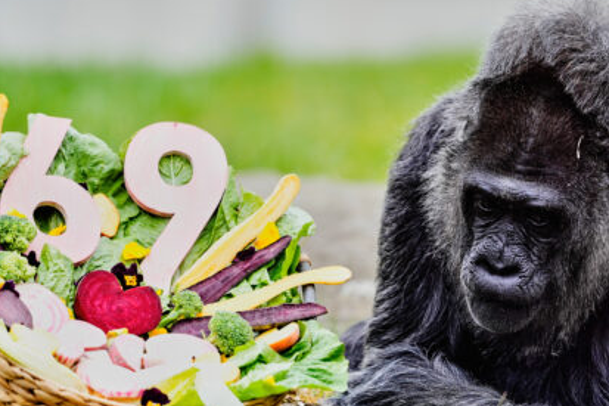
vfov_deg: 2.8
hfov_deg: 4.2
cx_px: 373
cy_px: 238
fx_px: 8252
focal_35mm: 488
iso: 320
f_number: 2.8
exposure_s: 1/250
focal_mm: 300
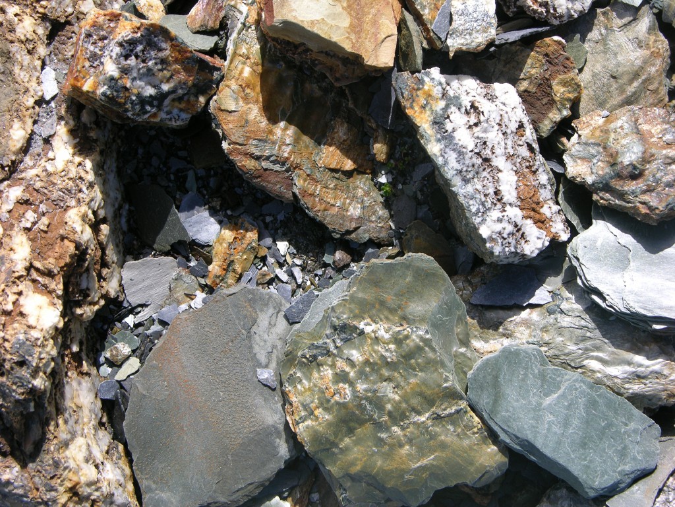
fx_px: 1813
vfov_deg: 15.9
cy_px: 254
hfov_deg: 21.1
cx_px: 338
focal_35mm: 93
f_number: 5
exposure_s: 1/308
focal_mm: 23.7
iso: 50
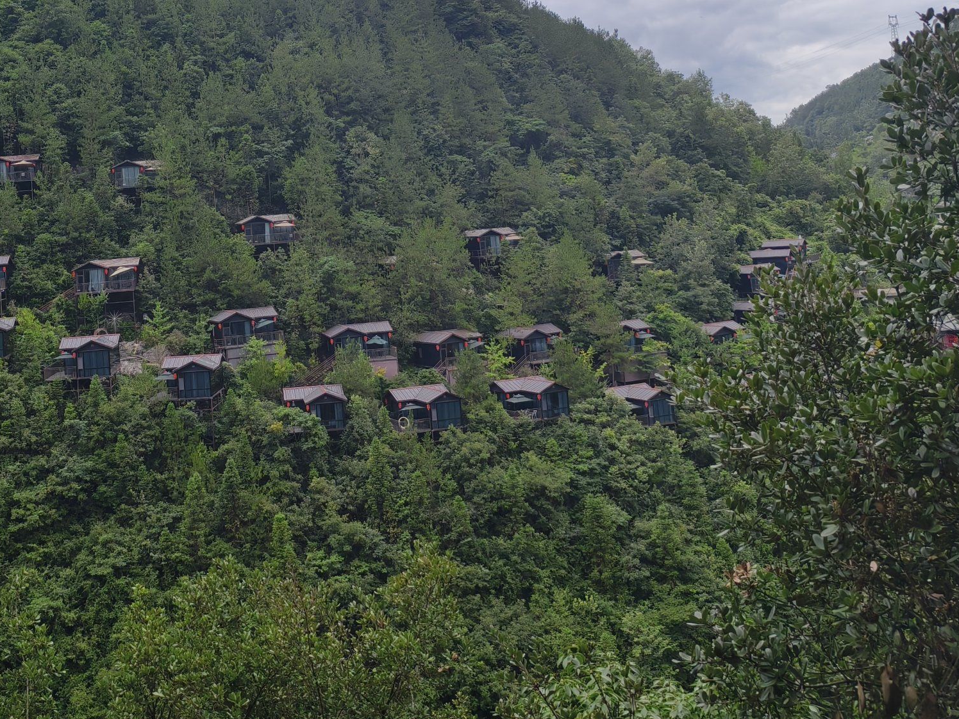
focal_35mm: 42
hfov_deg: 43.6
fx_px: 1164
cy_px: 123
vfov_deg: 33.2
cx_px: 258
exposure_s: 1/1667
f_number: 1.57
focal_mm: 5.6
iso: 103
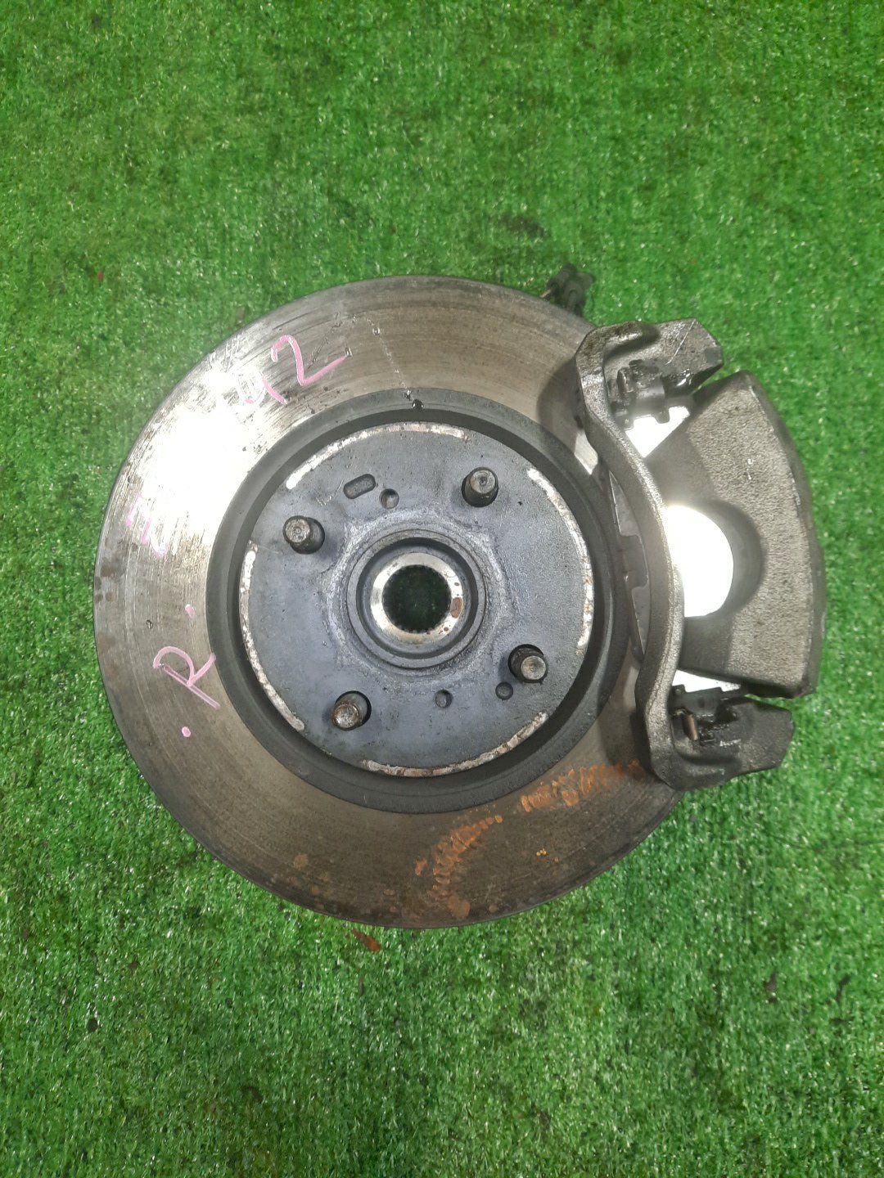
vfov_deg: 69.4
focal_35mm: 25
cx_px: 442
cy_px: 589
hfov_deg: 54.9
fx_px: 851
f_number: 2
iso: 285
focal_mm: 4.6
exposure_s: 1/33
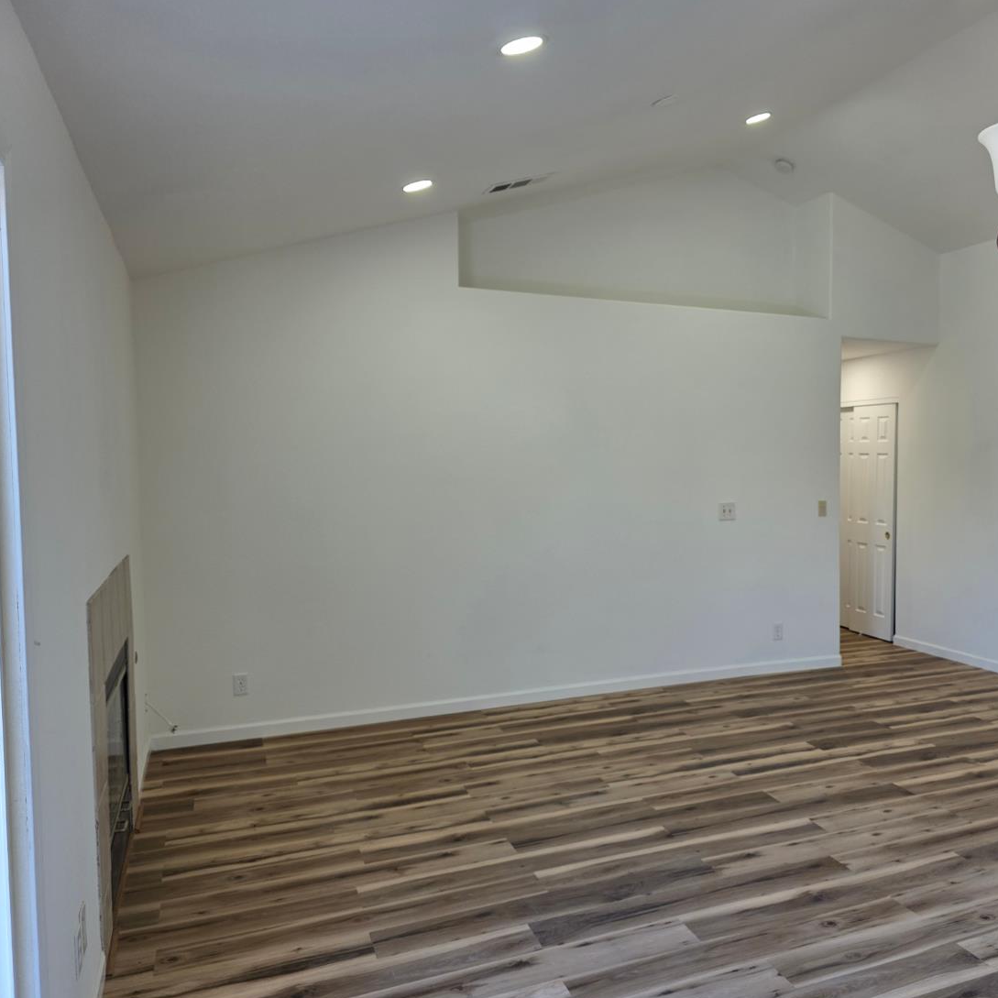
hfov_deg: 56.0
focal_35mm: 28
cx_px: 670
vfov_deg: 57.3
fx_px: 913
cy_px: 513
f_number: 1.7
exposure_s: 1/120
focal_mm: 6.3
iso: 100
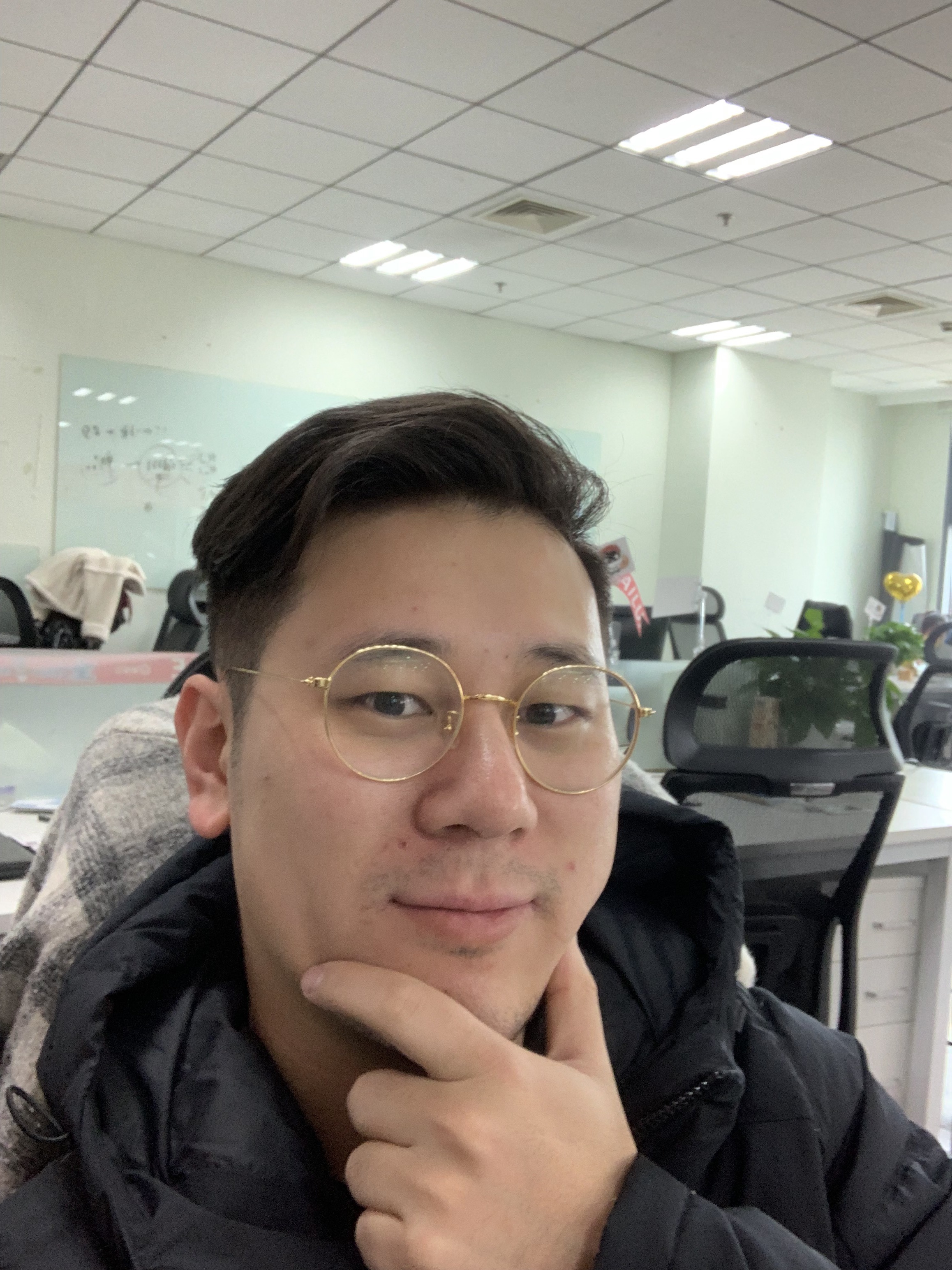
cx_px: 476
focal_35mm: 32
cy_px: 635
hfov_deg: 44.2
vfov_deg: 56.8
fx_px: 1173
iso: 250
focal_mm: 2.87
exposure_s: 1/33
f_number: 2.2
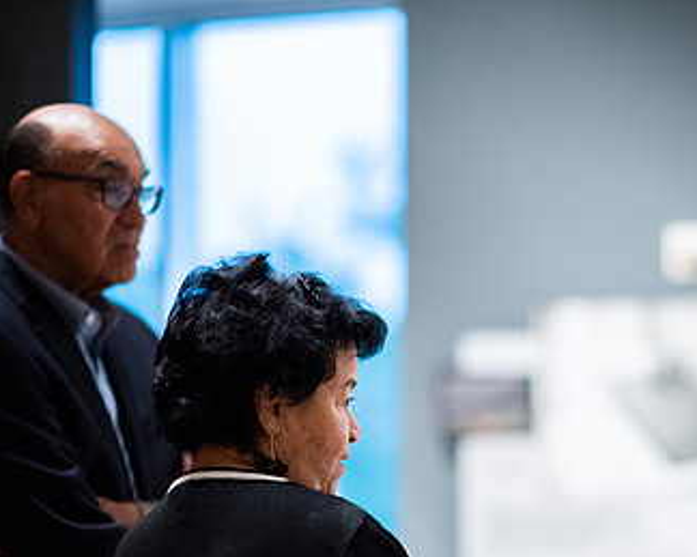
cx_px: 551
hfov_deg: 13.4
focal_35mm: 143
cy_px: 412
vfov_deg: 10.8
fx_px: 2949
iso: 1250
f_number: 1.4
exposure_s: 1/200
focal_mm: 85
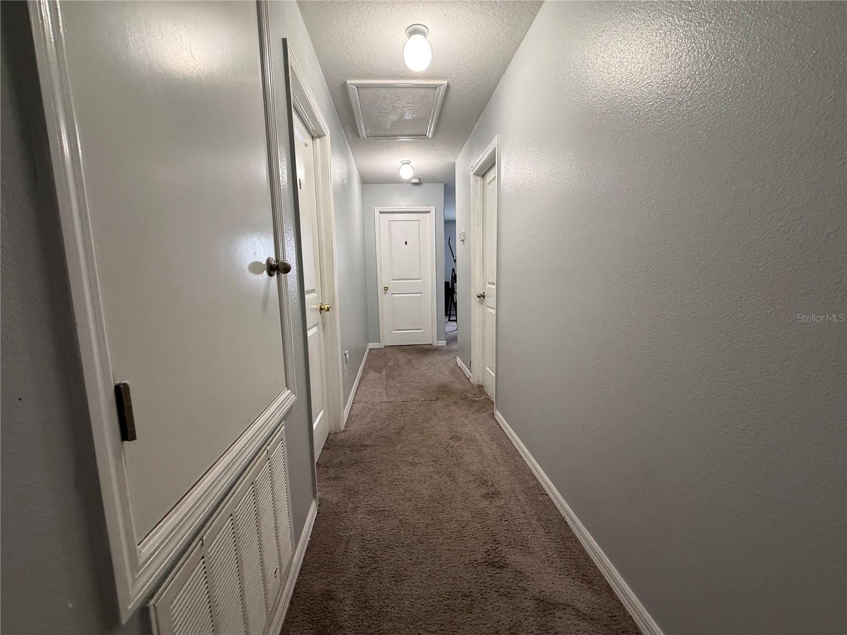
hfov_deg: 102.1
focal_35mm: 14
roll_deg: +0.8
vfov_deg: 85.7
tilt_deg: -7.6
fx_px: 343
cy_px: 318
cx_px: 424
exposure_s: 1/60
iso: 250
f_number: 2.2
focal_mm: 2.22
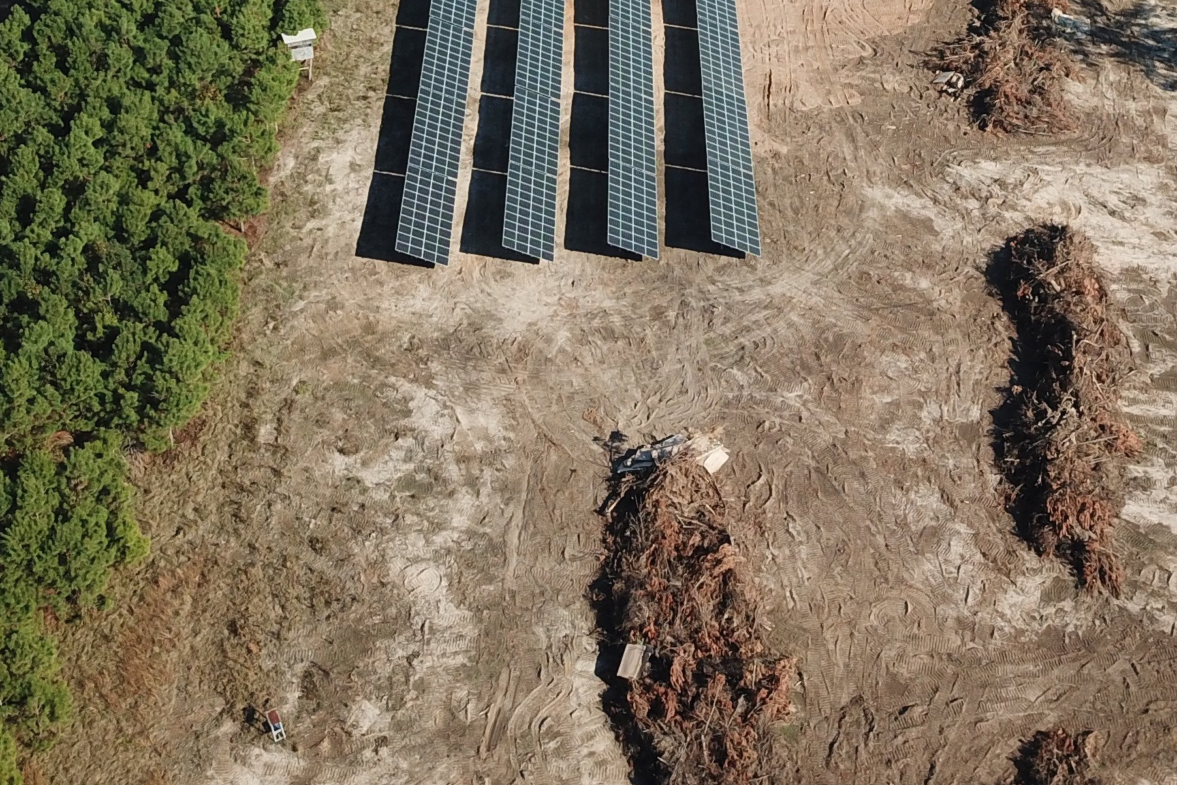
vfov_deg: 21.4
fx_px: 1962
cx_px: 789
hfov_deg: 33.1
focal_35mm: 60
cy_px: -100
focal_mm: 4.73
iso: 100
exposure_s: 1/1101
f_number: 2.2
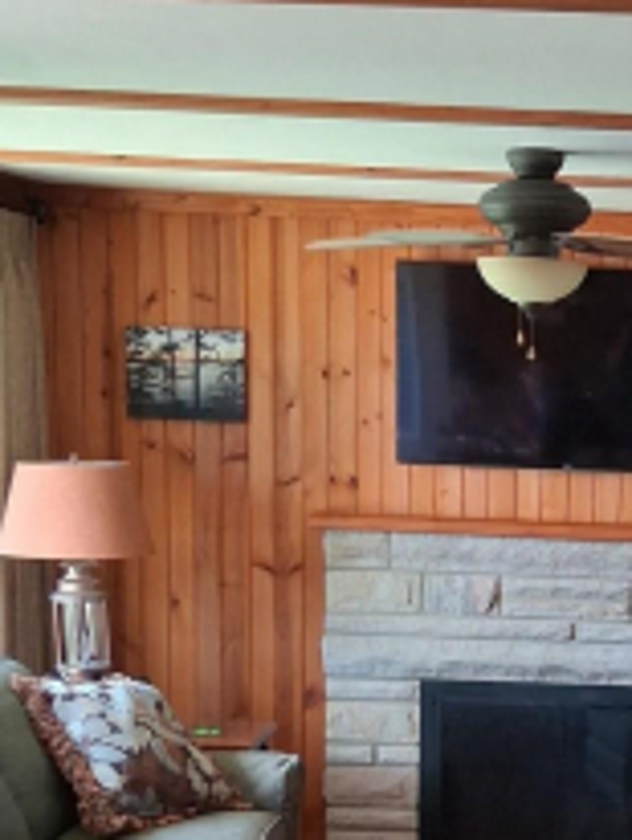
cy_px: 736
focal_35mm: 84
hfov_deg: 17.1
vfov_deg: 22.7
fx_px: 2041
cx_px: 689
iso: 250
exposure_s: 1/100
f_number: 1.8
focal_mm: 3.98
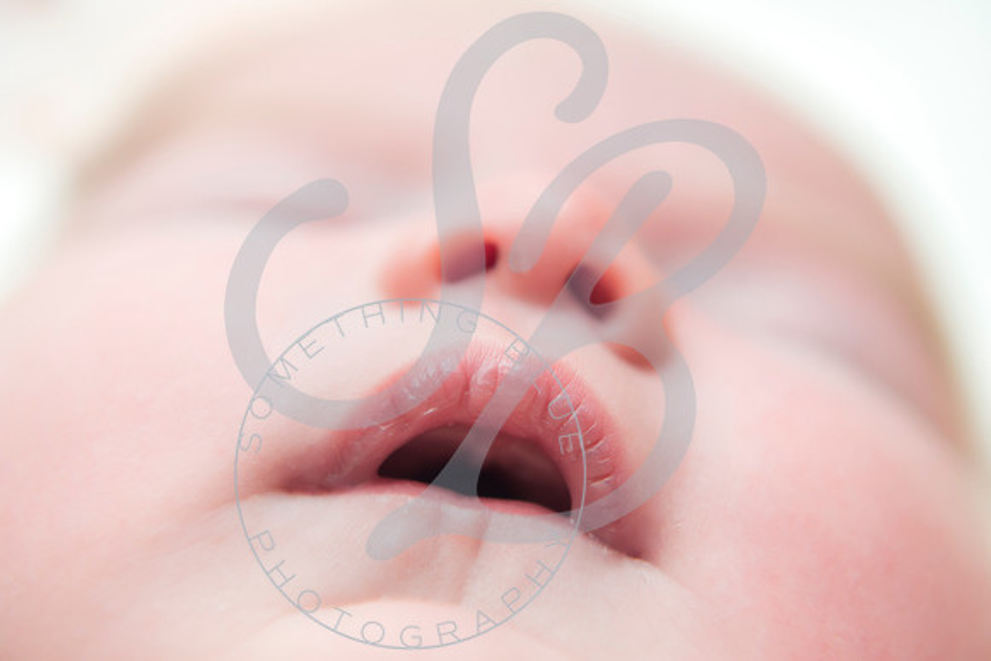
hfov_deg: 28.8
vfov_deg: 19.5
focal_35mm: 70
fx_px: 1927
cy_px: 330
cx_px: 496
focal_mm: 70
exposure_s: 1/125
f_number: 5.6
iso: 800
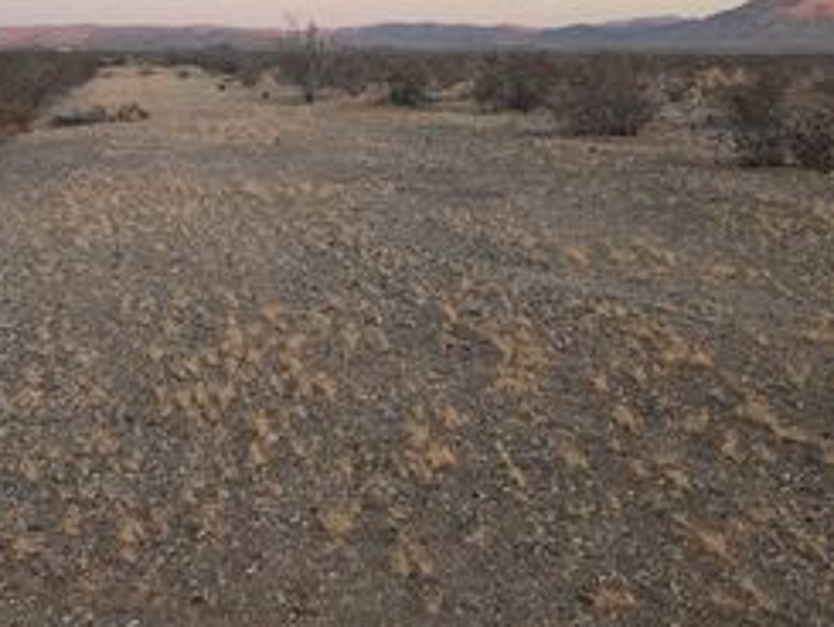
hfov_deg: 31.4
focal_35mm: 60
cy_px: 82
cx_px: 170
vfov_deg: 23.9
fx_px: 1446
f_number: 1.8
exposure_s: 1/180
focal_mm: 5.4
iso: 25
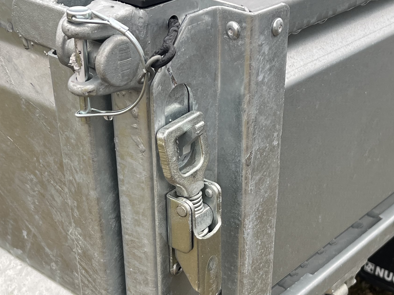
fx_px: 706
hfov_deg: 31.2
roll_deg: -1.9
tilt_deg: -31.9
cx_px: 217
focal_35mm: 62
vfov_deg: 23.5
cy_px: 214
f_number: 1.6
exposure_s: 1/121
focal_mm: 5.1
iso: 64
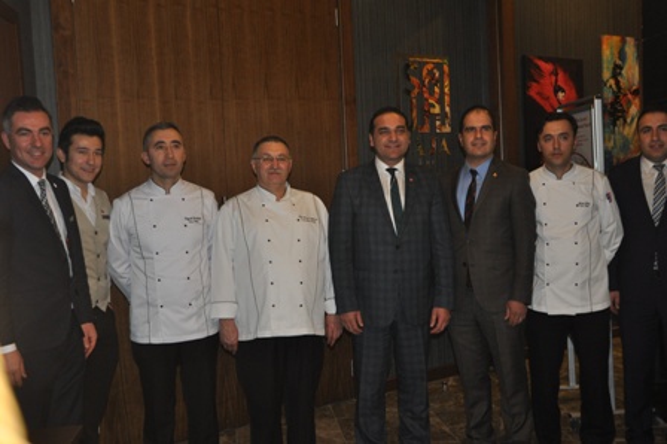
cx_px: 334
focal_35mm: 46
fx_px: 861
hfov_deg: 42.4
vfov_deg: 28.9
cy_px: 222
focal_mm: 31
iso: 800
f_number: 4
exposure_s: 1/60
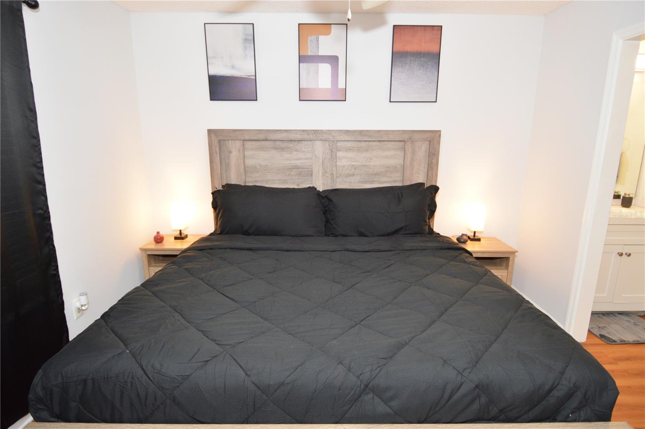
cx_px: 322
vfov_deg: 67.3
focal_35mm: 18
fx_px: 322
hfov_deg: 90.1
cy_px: 214
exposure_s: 1/60
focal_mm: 12
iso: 720
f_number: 4
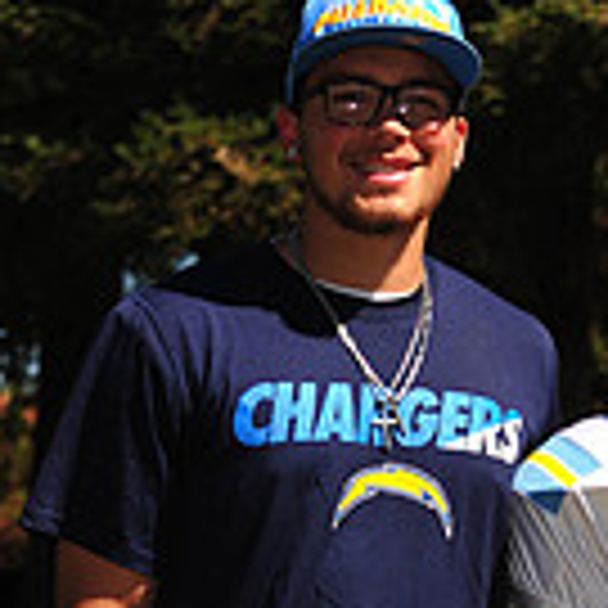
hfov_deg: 6.8
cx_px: 748
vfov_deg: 6.7
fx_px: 5087
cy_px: 901
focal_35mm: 256
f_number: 5
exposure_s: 1/800
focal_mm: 70
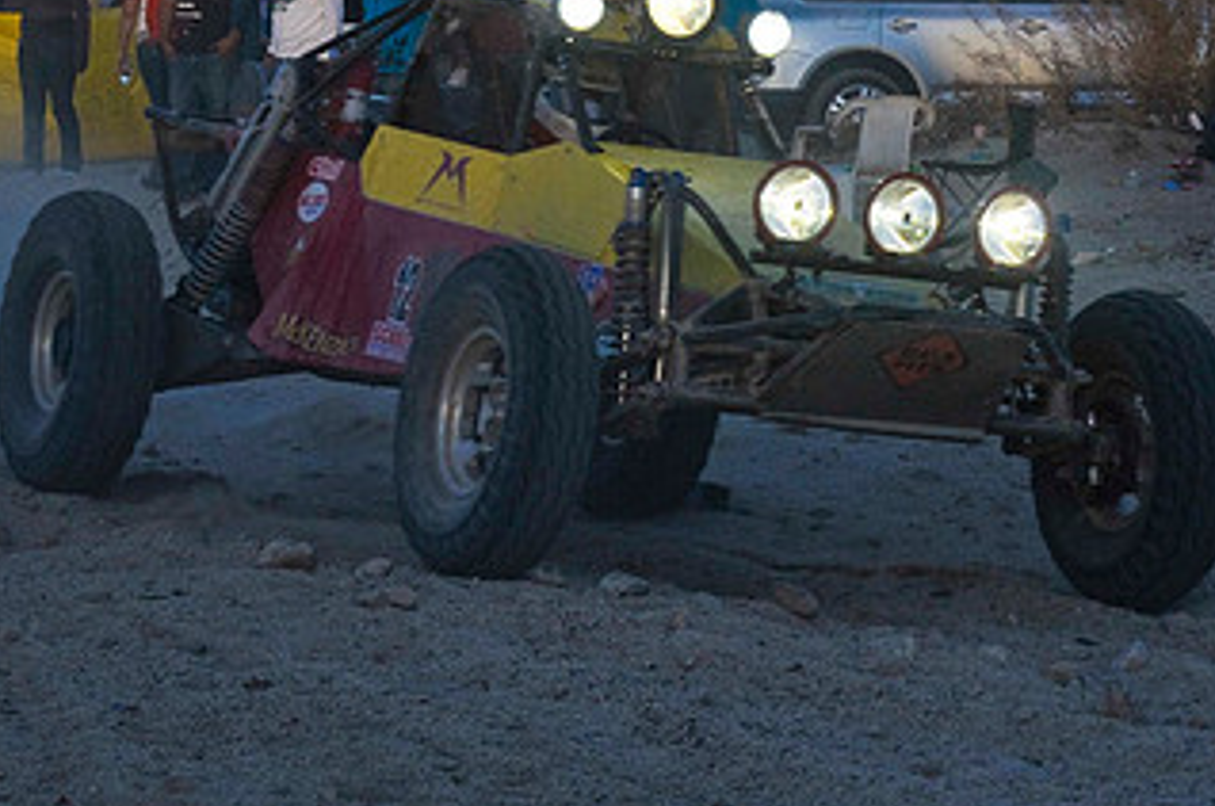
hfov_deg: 11.5
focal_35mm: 179
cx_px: 692
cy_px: 195
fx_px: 6032
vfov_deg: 7.6
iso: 1000
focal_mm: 98
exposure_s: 1/500
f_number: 16
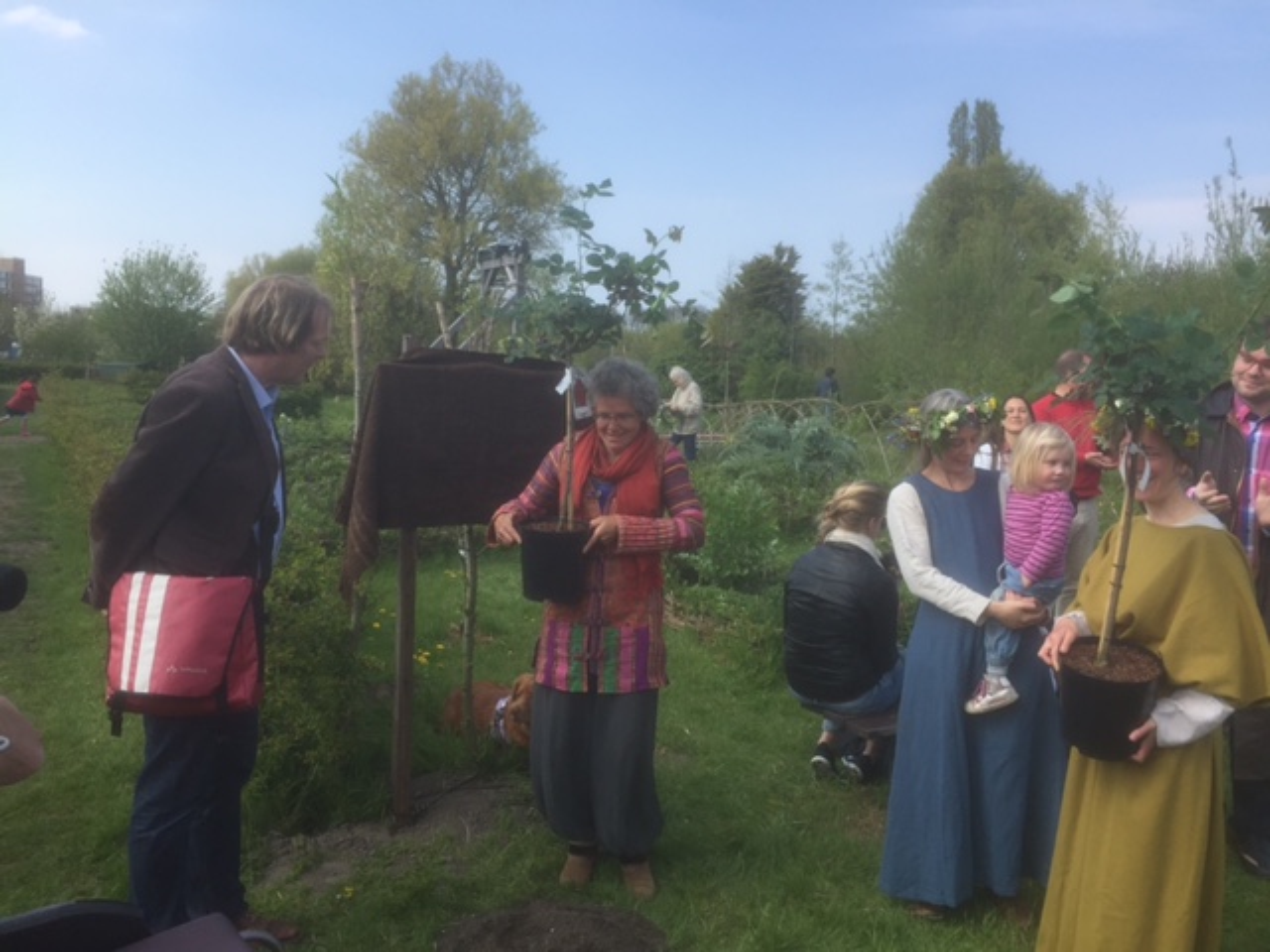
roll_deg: -2.6
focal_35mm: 29
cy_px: 476
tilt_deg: -4.9
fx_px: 1064
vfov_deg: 48.2
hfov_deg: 61.7
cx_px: 635
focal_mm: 4.15
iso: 32
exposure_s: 1/1236
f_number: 2.2
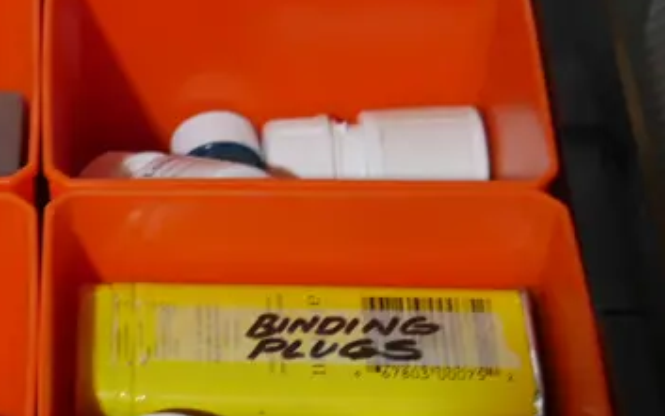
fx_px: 2230
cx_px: -254
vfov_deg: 10.6
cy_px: 26
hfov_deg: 15.9
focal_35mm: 123
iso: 640
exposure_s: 1/60
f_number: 4.5
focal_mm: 20
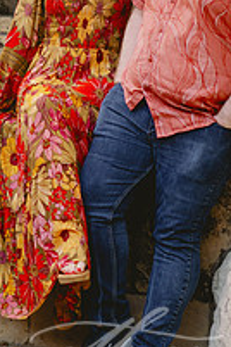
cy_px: 40
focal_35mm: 190
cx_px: 117
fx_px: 1829
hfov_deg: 7.2
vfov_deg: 10.8
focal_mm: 85
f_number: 2
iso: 800
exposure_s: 1/500
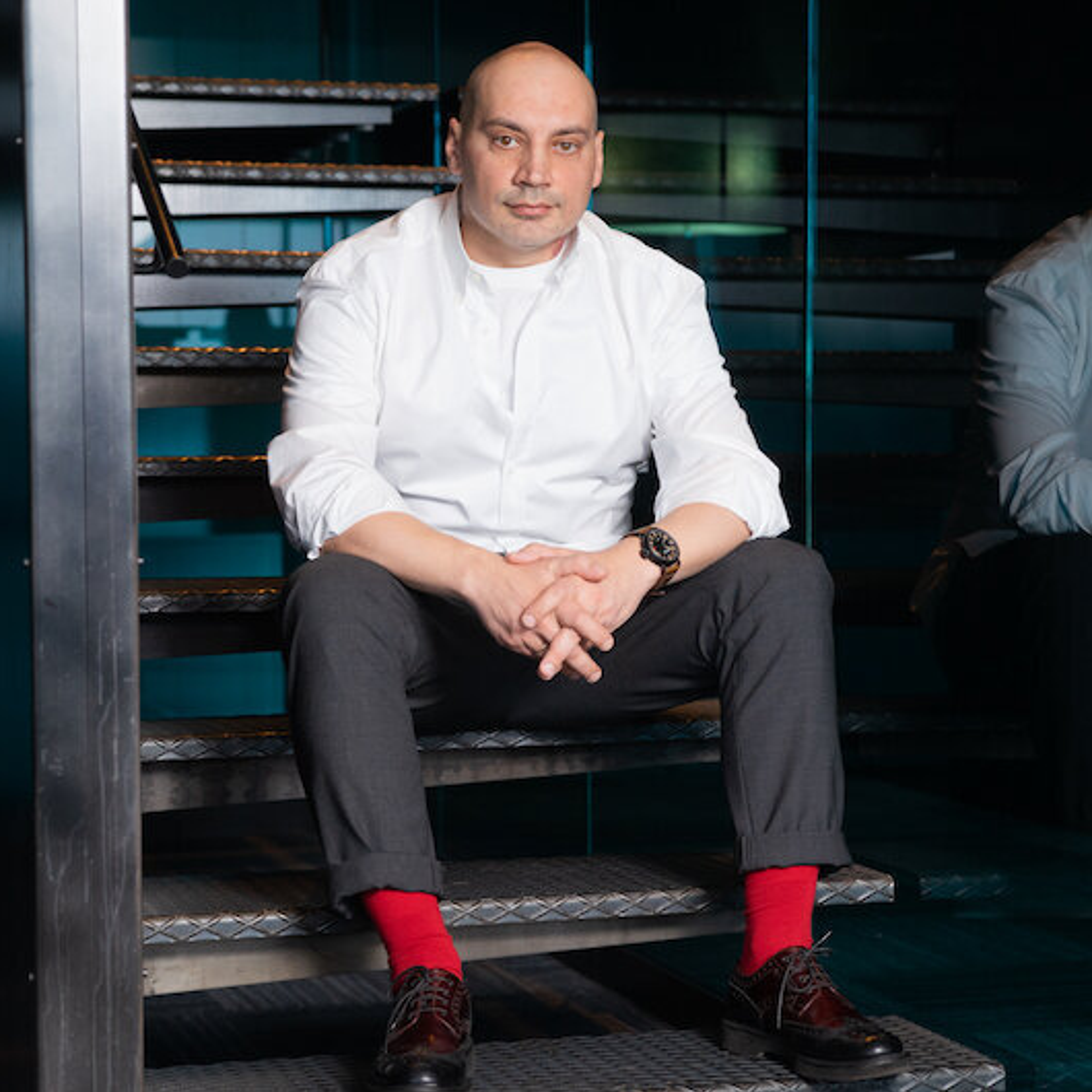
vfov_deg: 22.5
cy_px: 545
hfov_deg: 22.5
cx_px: 519
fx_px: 2748
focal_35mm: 77
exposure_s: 1/60
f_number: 3.5
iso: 800
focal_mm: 60
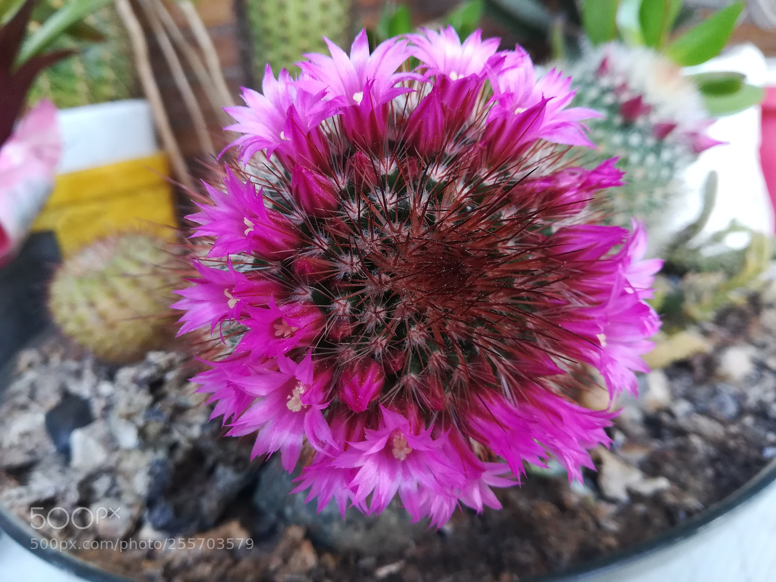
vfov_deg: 53.1
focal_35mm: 26
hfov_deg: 67.3
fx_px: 583
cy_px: 291
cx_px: 388
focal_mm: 3.83
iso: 100
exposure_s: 1/33.3
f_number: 2.2
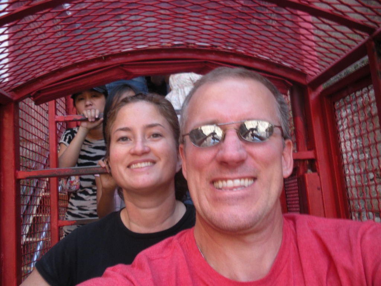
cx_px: 190
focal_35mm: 36
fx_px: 396
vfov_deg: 39.7
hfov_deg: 51.4
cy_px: 143
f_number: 3.5
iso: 133
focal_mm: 6.3
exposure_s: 1/59.8
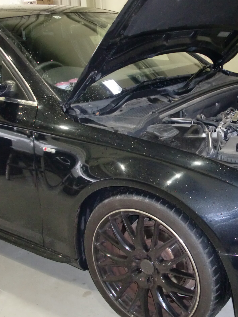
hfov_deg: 29.0
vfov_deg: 38.9
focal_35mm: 49
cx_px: 190
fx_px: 449
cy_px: 158
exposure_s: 1/60
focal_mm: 6.3
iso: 400
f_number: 2.8
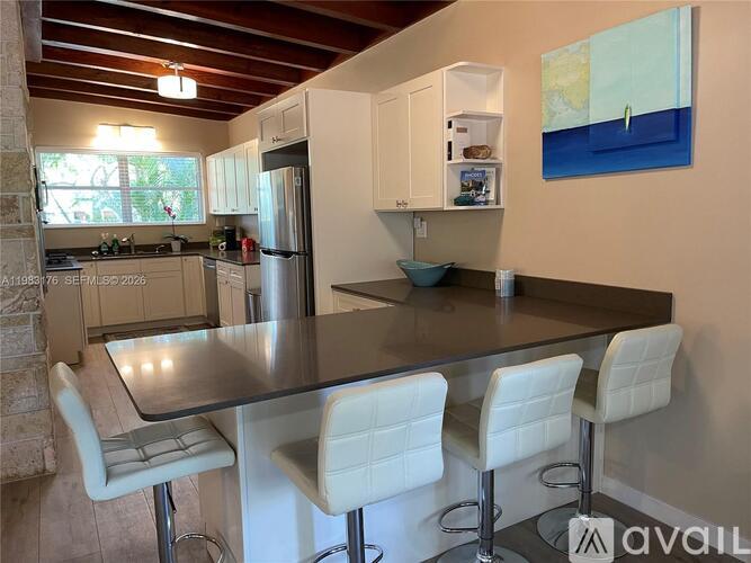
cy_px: 282
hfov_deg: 67.3
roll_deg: +1.3
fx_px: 564
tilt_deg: -7.1
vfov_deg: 53.0
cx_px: 376
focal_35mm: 26
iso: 160
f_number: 1.6
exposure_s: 1/60
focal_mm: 5.1
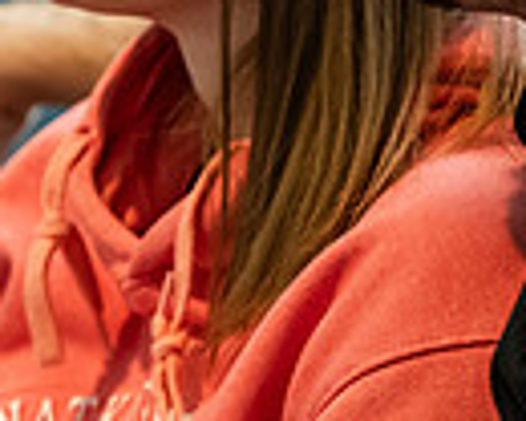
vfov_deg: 2.7
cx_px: 275
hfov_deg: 3.4
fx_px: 8780
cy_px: -55
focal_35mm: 564
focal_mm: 135
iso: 1600
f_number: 3.2
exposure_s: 1/200
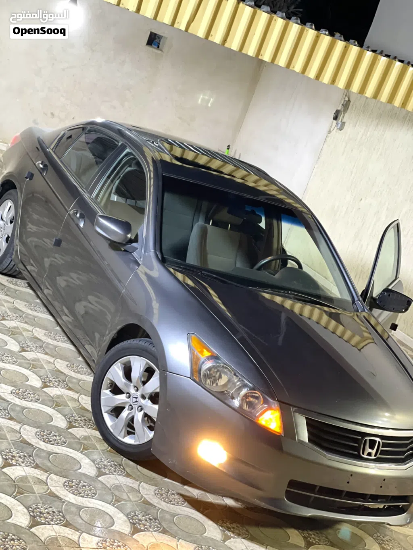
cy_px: 275
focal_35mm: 64
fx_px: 1018
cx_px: 206
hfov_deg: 22.9
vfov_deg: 30.3
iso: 640
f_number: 2.2
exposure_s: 1/15
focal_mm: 7.5
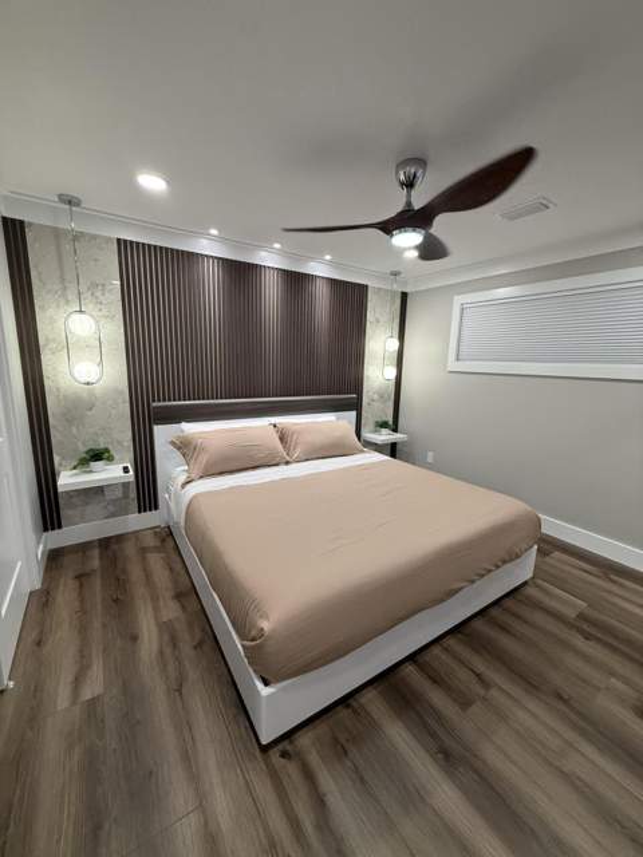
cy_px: 428
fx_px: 347
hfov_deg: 85.7
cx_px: 322
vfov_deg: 102.1
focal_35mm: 14
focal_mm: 2.22
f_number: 2.2
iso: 200
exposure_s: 1/120
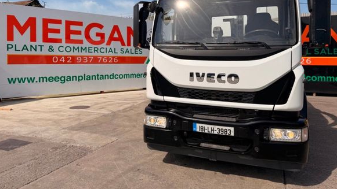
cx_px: 168
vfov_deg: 42.3
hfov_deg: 69.9
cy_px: 62
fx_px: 241
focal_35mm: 27
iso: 80
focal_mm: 6.76
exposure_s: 1/7353
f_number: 1.78
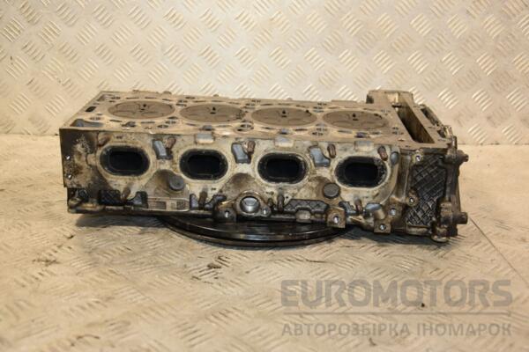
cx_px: 264
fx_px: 661
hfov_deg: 43.6
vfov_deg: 29.9
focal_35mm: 45
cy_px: 176
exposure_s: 1/200
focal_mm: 30
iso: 800
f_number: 5
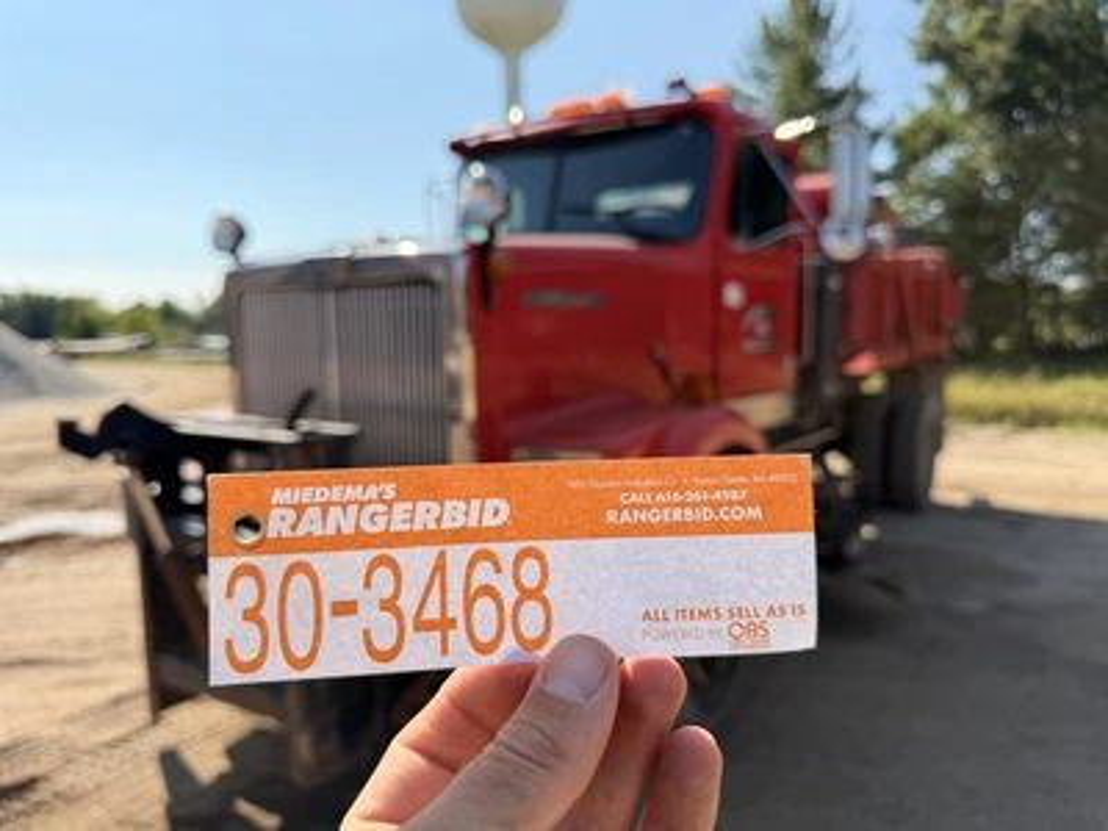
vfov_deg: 56.8
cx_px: 554
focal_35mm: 24
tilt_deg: -6.6
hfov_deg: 71.6
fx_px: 768
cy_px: 416
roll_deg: +3.6
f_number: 1.78
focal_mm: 6.76
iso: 100
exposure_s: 1/4405
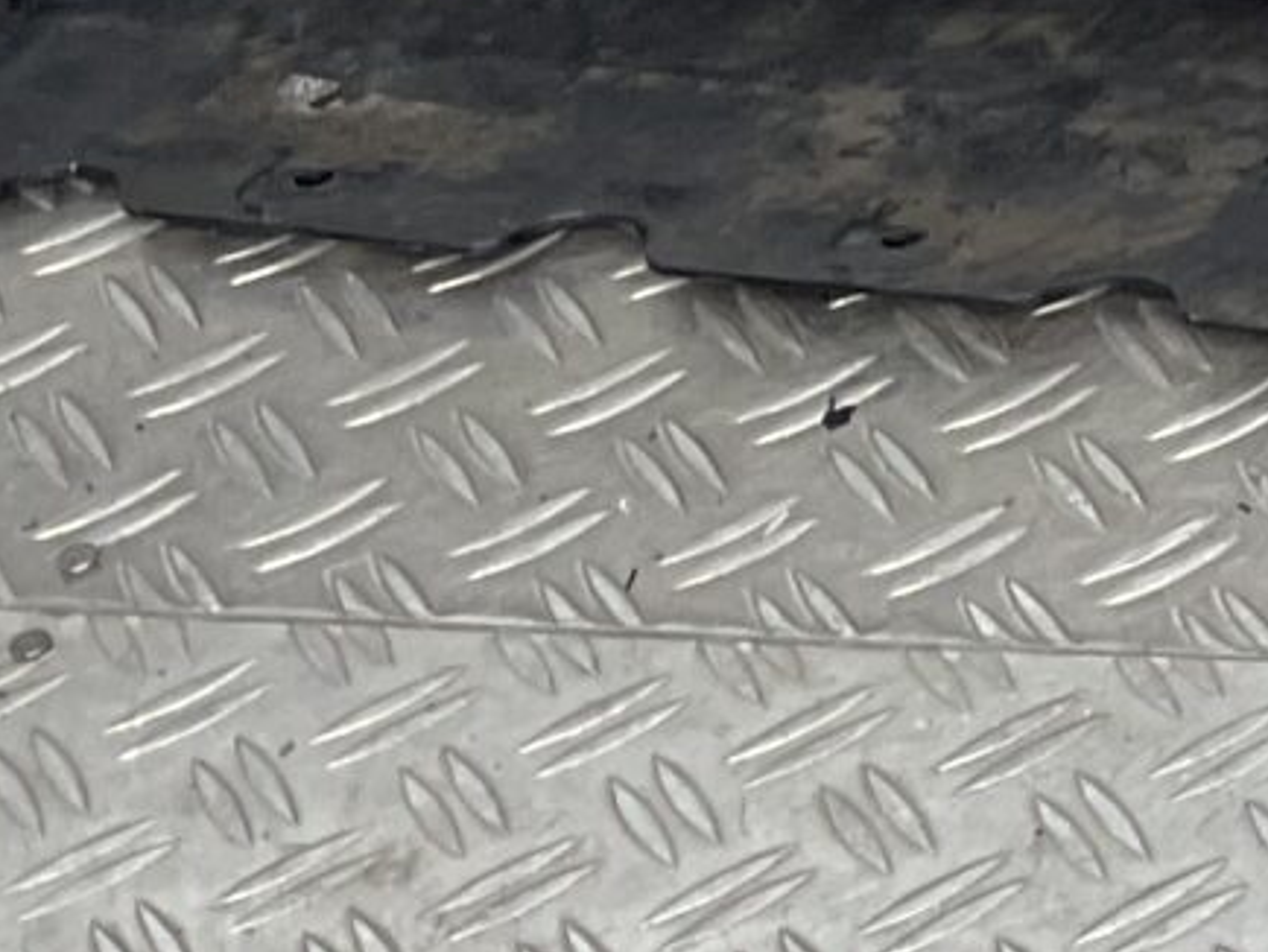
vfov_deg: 8.6
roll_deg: +0.2
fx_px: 6267
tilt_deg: -36.8
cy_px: -225
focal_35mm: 171
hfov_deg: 10.0
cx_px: 3103
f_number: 1.8
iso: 16
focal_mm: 3
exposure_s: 1/103
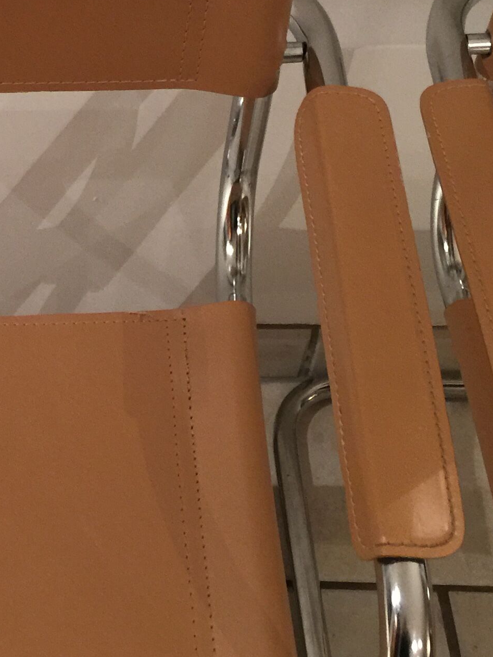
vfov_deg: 25.9
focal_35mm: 75
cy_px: 250
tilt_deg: -49.9
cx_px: -98
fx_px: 1424
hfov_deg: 18.6
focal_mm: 4.15
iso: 125
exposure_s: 1/10
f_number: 2.2
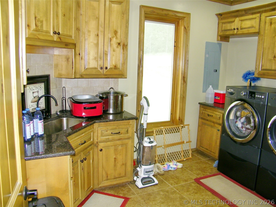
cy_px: 104
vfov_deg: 49.7
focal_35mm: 28
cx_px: 138
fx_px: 223
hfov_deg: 63.4
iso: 80
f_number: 3.5
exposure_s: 1/30
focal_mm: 5
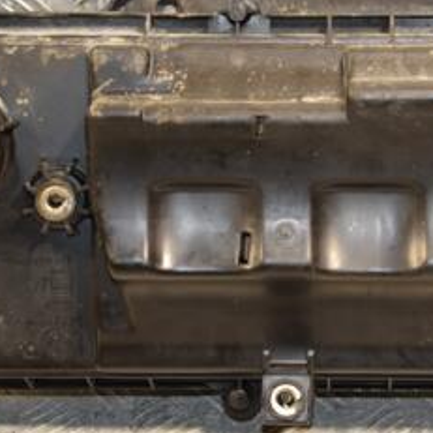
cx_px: 300
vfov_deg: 13.8
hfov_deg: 13.8
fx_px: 1783
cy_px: 191
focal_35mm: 126
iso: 800
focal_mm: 38
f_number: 5
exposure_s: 1/125
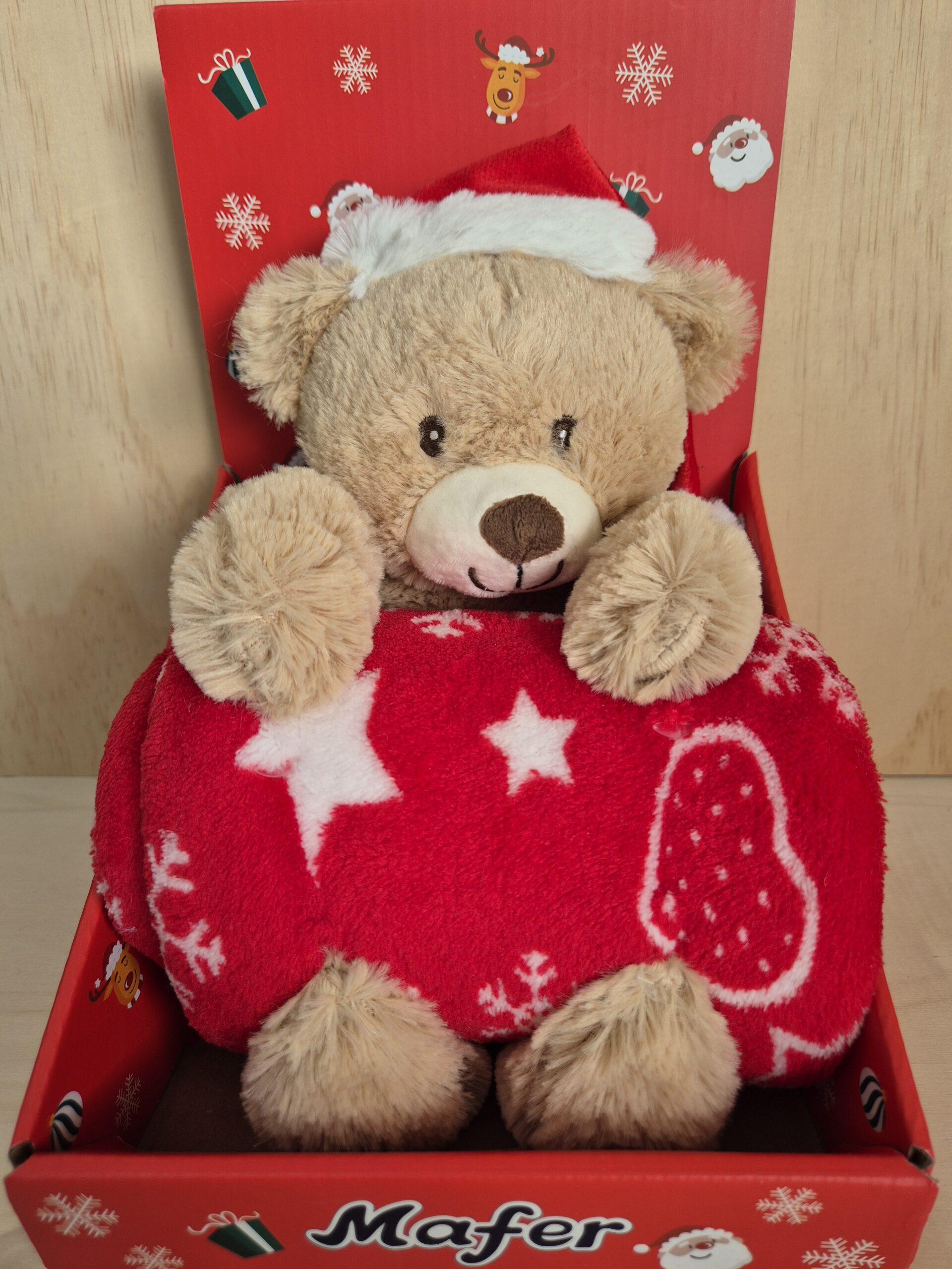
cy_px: 634
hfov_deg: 58.9
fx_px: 843
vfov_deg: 73.9
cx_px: 476
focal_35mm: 23
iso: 32
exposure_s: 1/100
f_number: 1.8
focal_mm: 5.4
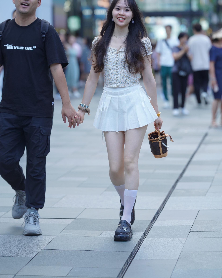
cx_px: 111
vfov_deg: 12.6
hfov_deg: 10.1
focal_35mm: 153
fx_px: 1257
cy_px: 119
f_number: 2.8
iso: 640
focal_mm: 135
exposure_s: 1/500
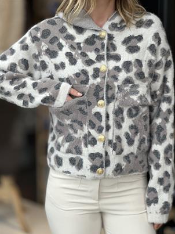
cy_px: 119
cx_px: 89
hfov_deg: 18.7
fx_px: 533
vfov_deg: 24.7
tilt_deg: -12.8
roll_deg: -0.1
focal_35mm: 79
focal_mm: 9
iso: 32
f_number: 2.8
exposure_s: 1/121
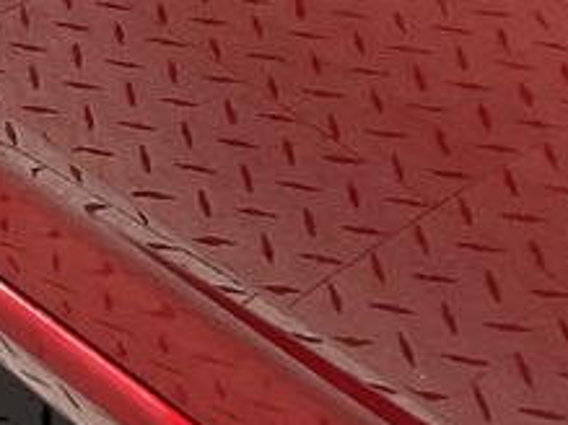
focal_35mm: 127
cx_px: 26
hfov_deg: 15.3
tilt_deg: -35.6
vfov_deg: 11.6
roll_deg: -5.2
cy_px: 83
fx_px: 2083
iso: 200
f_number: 1.8
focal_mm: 3
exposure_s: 1/60
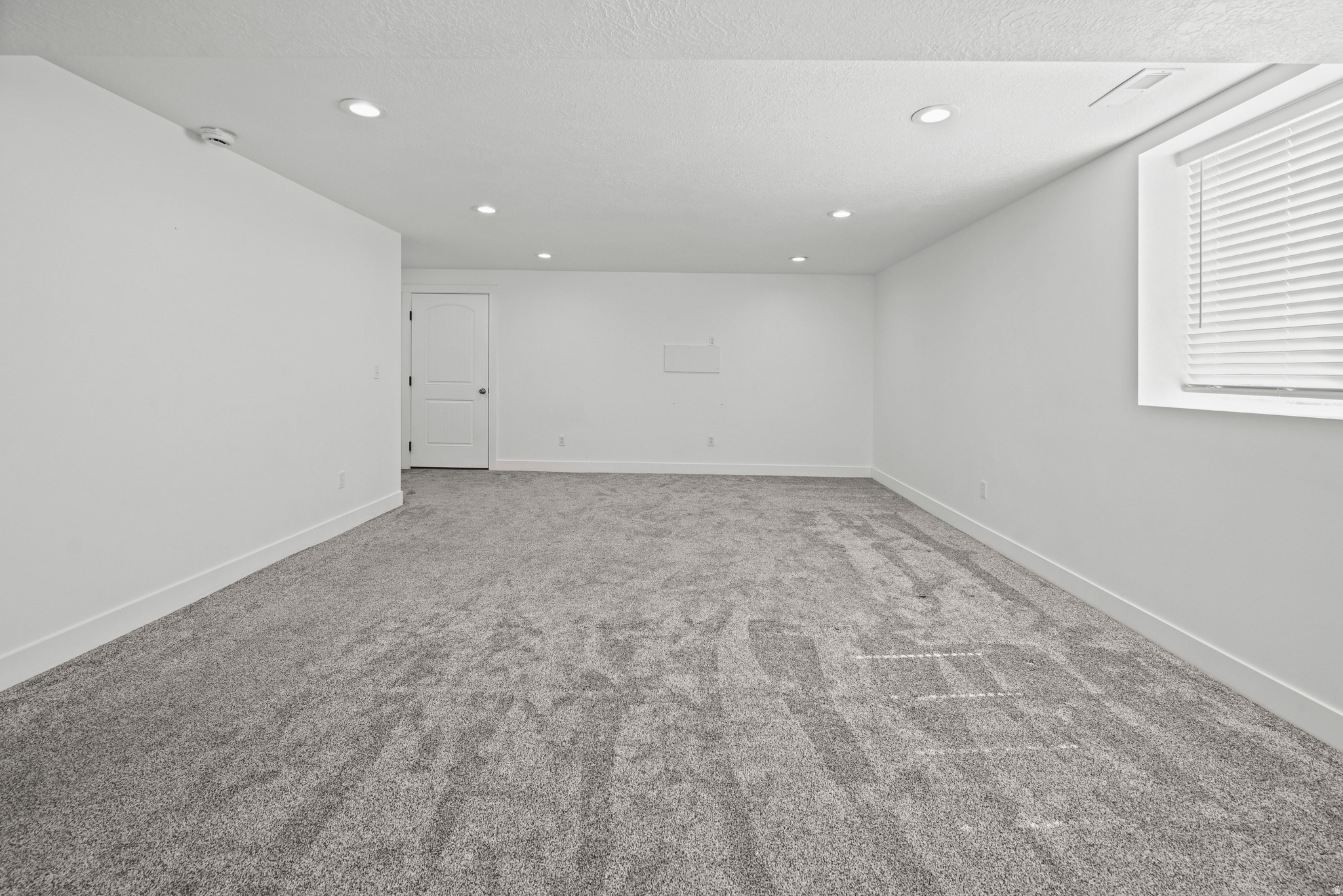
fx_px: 522
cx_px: 672
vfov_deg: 81.2
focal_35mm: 14
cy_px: 448
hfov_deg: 104.2
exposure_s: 1/13
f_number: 7.1
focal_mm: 14
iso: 160
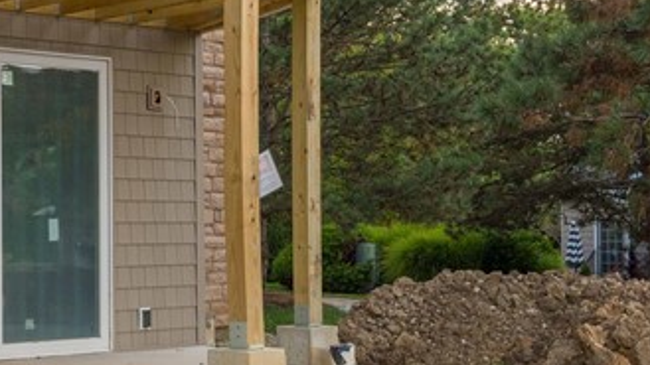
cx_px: -70
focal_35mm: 83
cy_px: 230
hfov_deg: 23.9
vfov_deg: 14.5
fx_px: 1430
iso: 200
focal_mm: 24
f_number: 8
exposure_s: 1/80
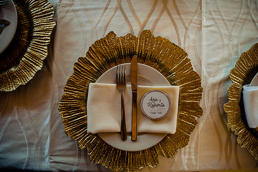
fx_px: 172
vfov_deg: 53.2
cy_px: 86
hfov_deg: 73.7
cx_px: 129
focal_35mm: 24
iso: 800
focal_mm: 24
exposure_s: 1/100
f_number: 2.8
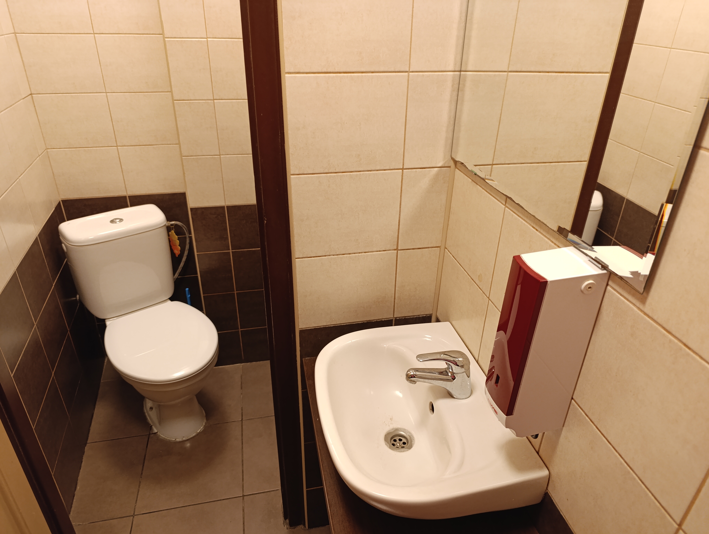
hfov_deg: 73.8
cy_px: 267
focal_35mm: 23
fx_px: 472
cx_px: 354
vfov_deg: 59.0
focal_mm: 6.14
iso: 640
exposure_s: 1/50
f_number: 1.6
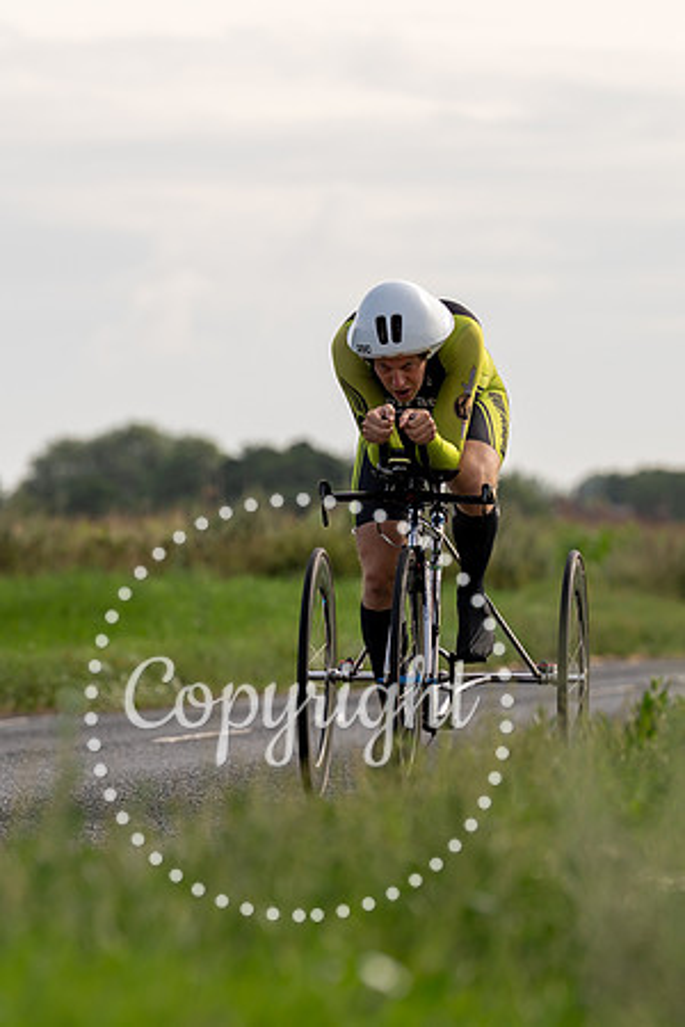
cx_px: 361
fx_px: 9792
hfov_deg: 4.0
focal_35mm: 343
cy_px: 577
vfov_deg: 6.0
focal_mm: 162
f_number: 4
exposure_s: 1/1000
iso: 160
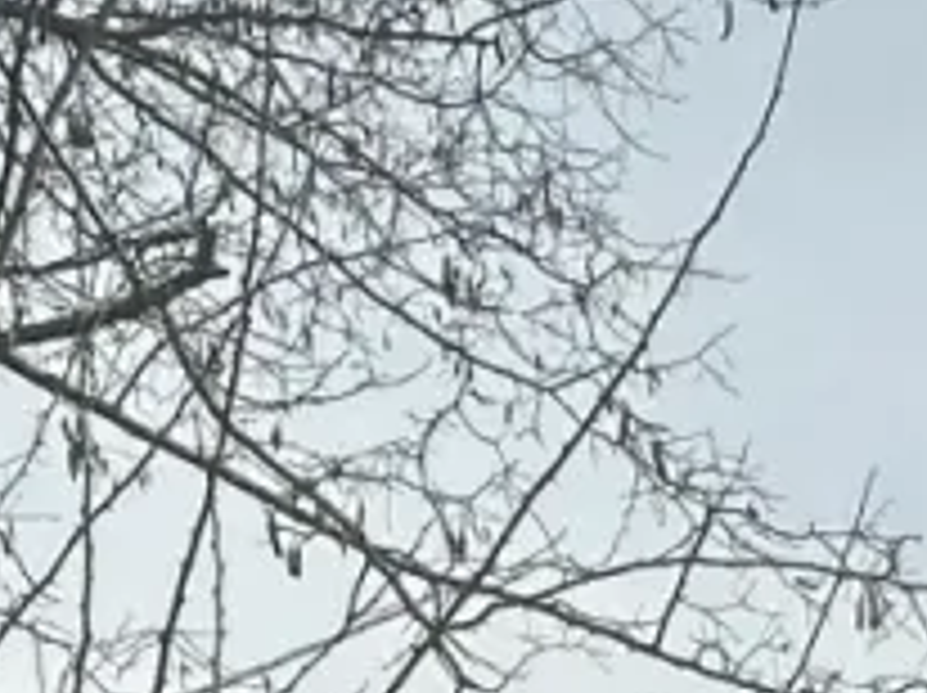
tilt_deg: -0.9
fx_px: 2916
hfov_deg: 17.8
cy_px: 1701
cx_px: 814
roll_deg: +0.4
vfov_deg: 11.2
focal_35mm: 109
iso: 40
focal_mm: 2.22
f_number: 2.2
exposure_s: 1/2564
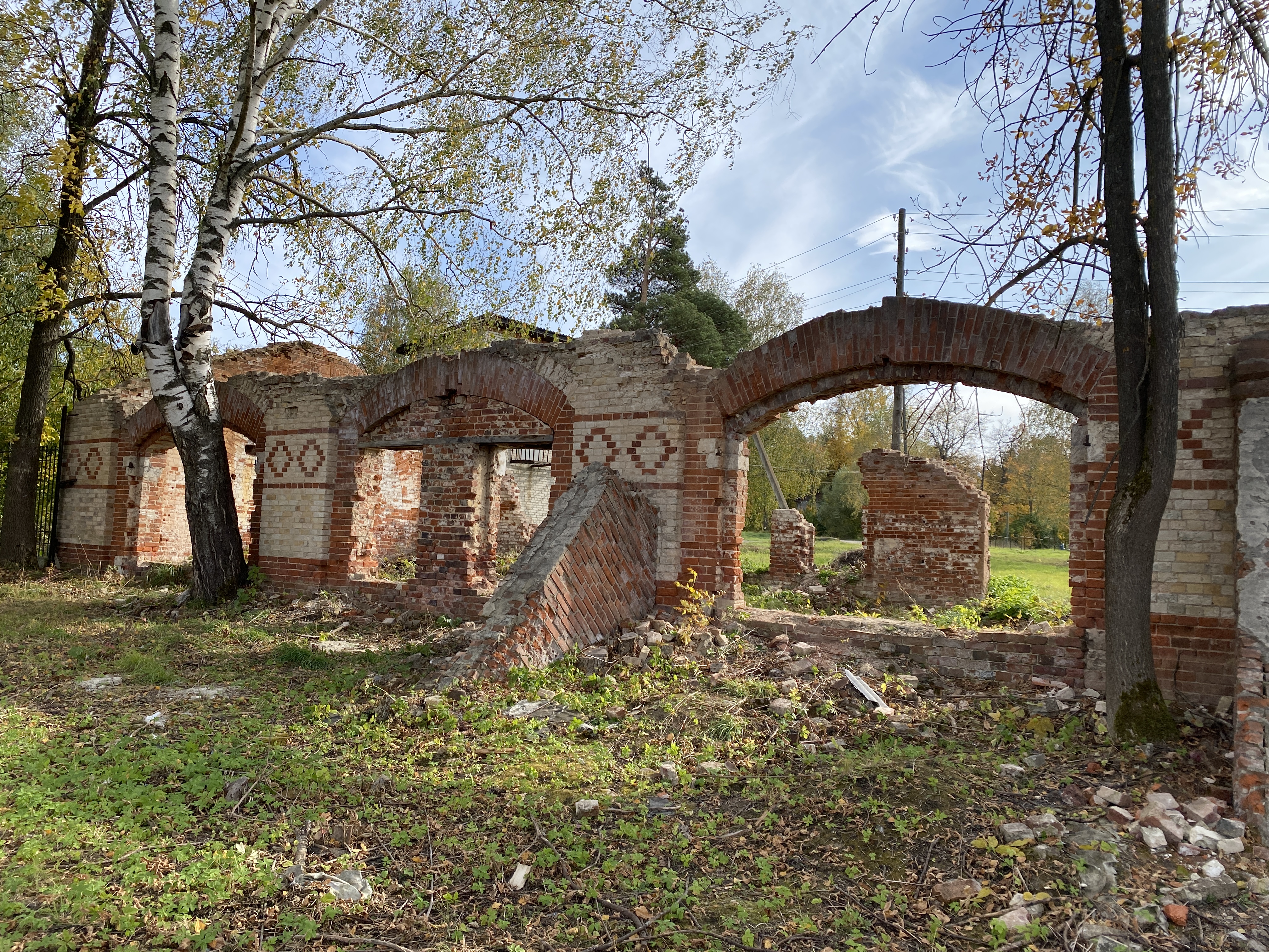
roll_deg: -3.1
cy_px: 476
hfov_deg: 67.3
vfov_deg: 53.1
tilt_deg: +3.6
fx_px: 953
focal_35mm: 26
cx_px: 634
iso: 32
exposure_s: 1/1608
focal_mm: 4.25
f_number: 1.8
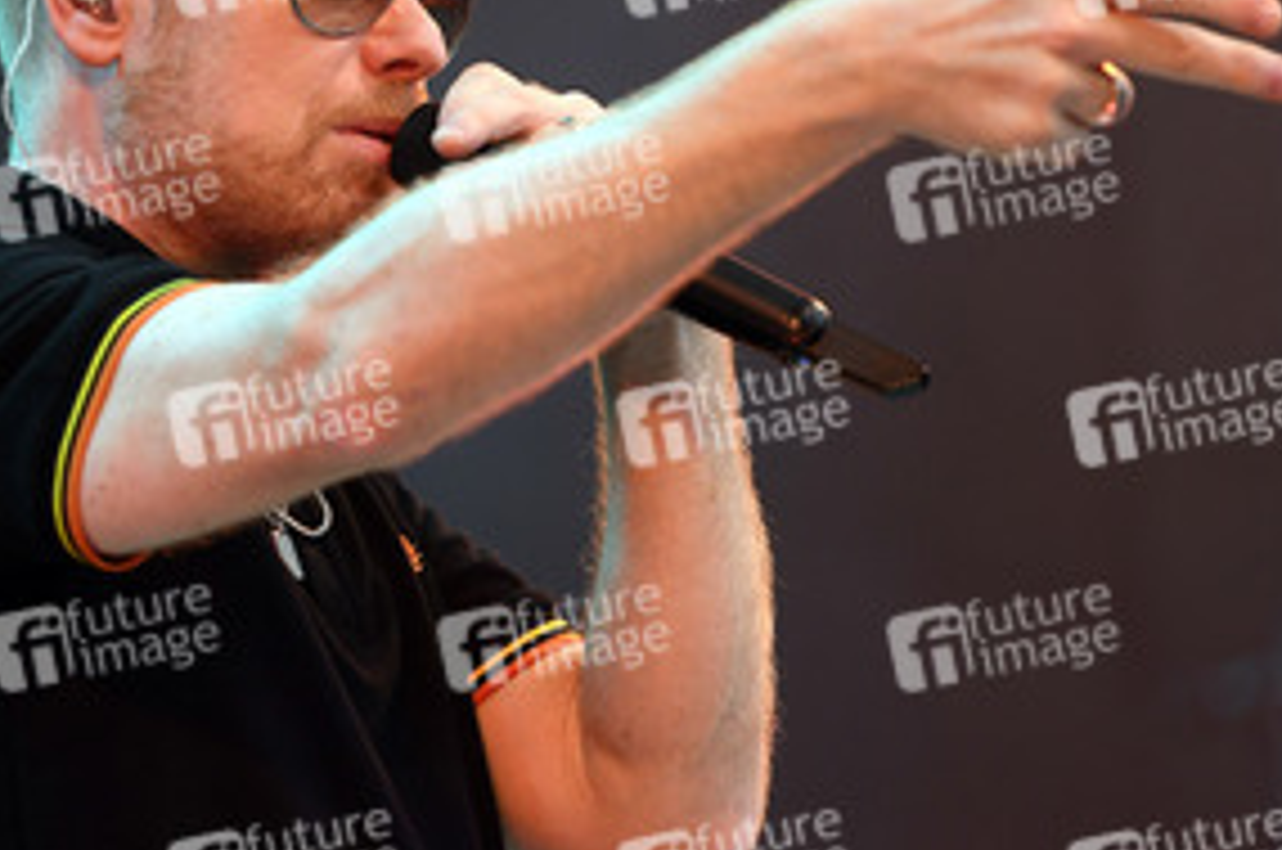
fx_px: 10416
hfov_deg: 7.0
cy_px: 301
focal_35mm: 293
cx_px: 614
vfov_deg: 4.7
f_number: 3.2
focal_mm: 185
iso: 800
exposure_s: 1/500
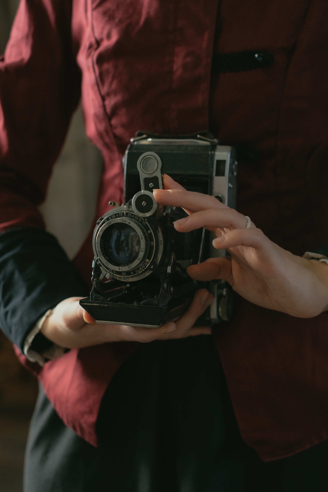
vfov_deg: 37.5
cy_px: 246
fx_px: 724
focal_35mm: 53
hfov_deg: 25.5
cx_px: 164
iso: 1250
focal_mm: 35
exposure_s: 1/60
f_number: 2.8
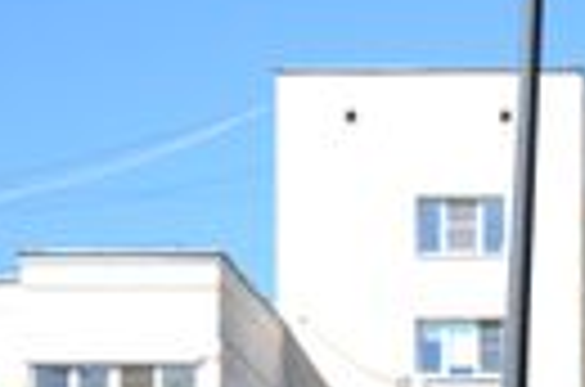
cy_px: 981
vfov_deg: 8.2
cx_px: 1280
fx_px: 2448
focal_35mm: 151
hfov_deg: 11.8
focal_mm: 28
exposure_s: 1/160
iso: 80
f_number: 7.1
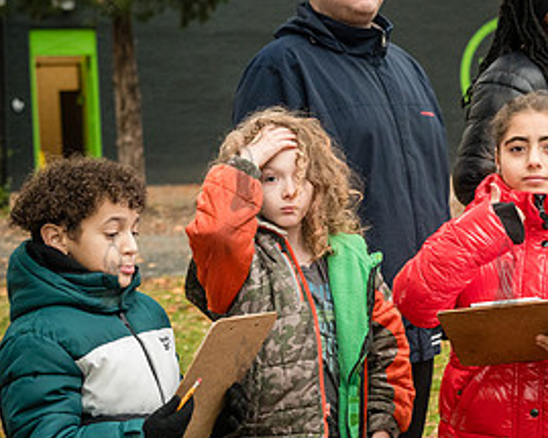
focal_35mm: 93
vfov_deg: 16.5
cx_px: 503
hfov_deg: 20.2
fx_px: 1508
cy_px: 273
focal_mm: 46
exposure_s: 1/400
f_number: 4
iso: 4000
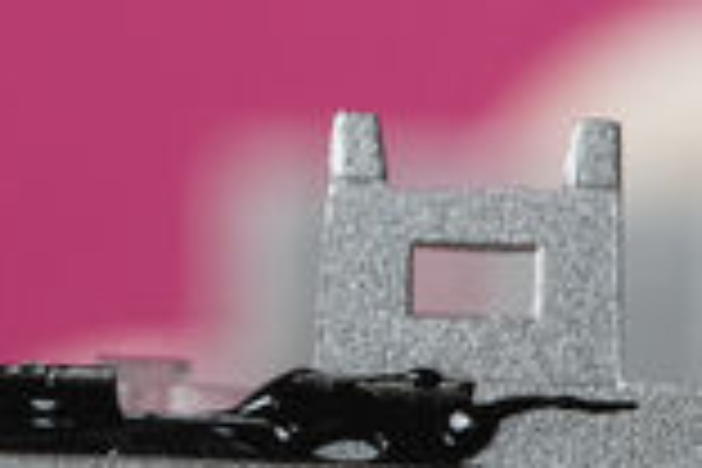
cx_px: -45
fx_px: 7987
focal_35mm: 410
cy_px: 209
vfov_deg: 3.4
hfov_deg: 5.0
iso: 1600
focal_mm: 85
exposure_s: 1/125
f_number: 8
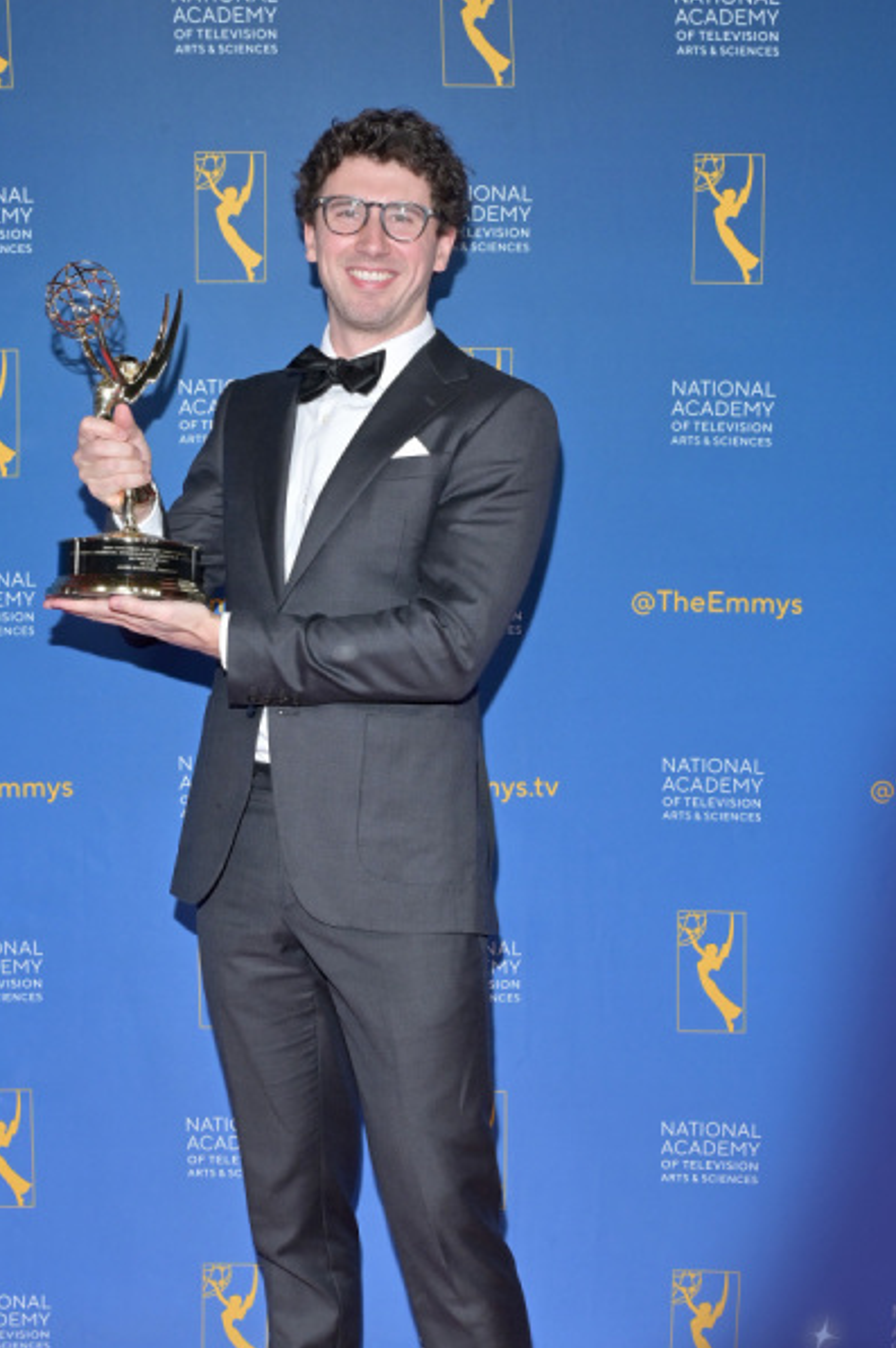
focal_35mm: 59
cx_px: 359
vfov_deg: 33.8
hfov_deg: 22.9
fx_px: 2206
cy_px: 844
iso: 1000
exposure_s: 1/125
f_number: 10
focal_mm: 44
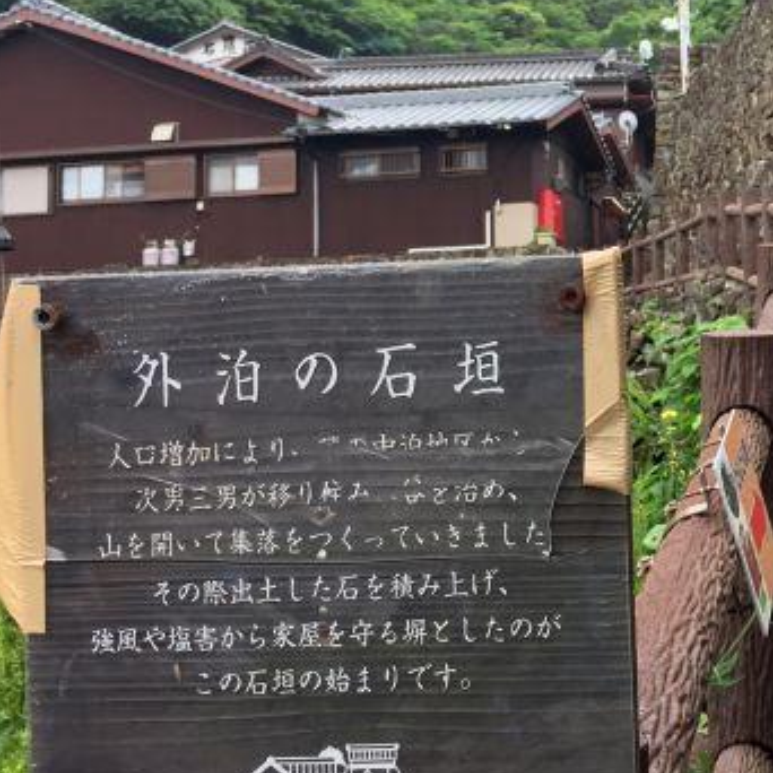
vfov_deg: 28.5
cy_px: 307
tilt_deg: +5.5
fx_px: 1516
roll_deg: +0.5
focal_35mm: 60
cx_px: 778
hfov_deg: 27.0
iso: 40
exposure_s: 1/60
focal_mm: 4.2
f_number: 2.2
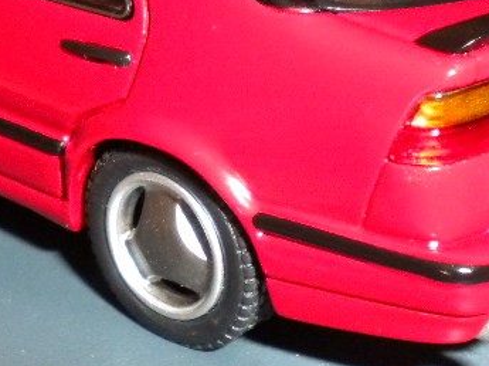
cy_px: 131
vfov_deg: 14.2
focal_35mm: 104
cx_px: 58
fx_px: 1468
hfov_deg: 18.6
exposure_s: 1/30
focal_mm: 6.3
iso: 400
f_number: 4.6
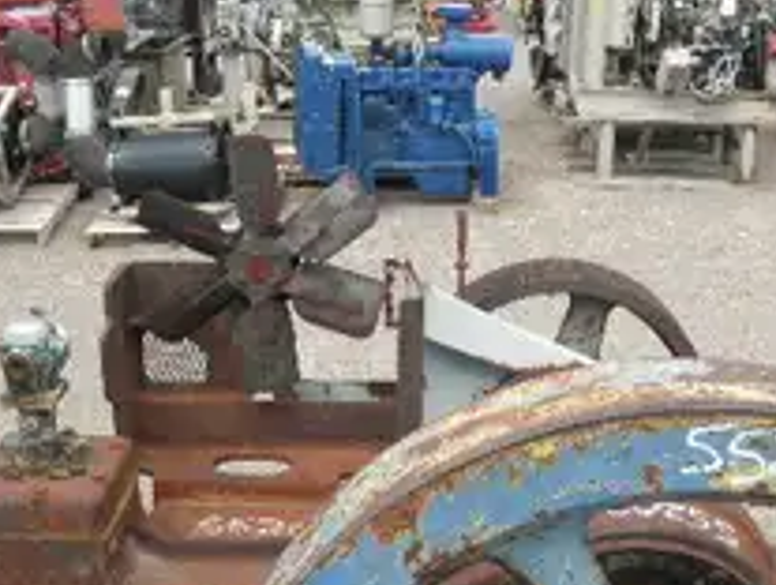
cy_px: 398
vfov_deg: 26.9
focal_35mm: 54
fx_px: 1213
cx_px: 364
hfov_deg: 35.5
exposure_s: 1/400
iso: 64
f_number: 3
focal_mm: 5
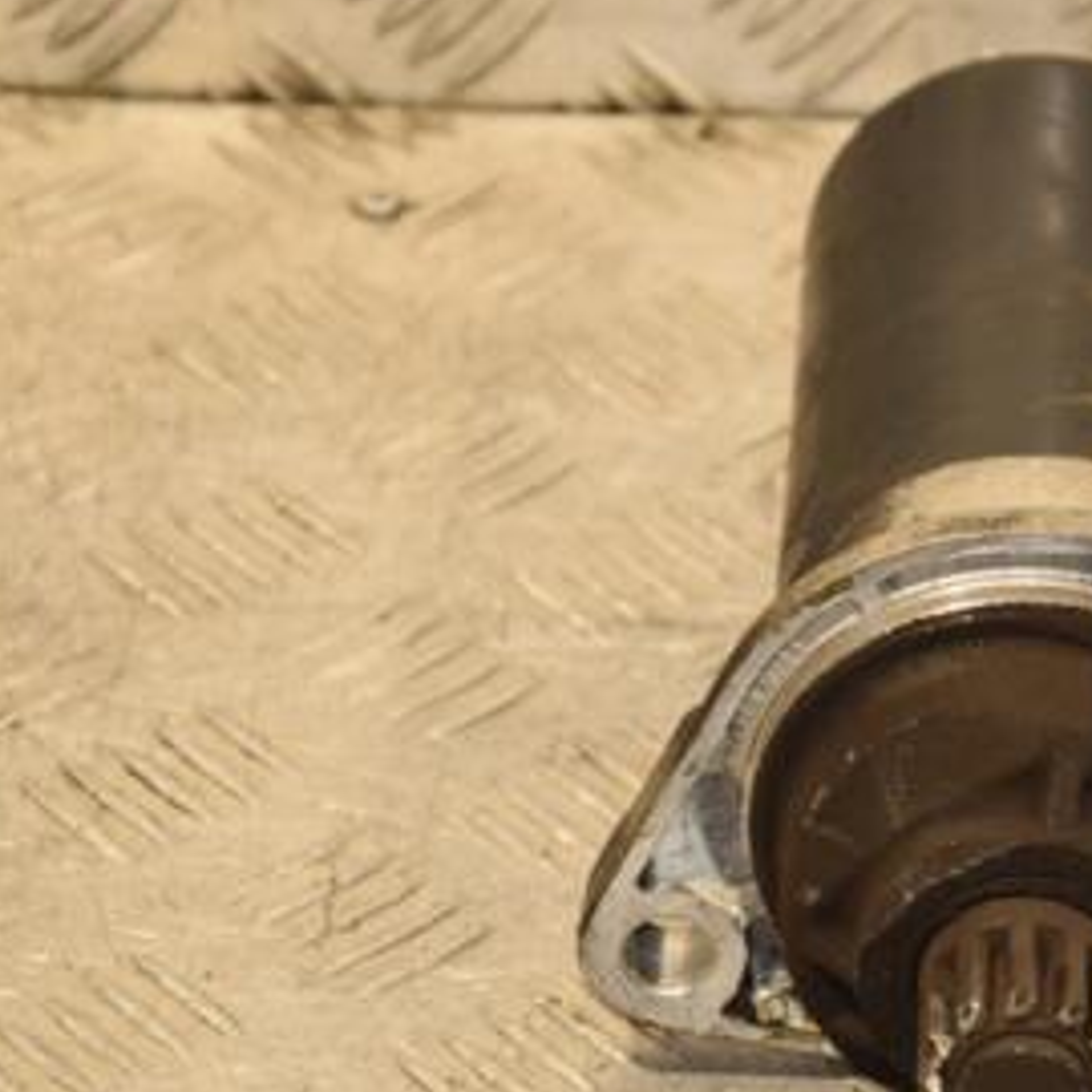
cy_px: 550
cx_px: 1064
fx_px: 7067
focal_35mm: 198
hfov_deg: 8.8
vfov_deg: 8.8
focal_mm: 70
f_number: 5.3
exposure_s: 1/125
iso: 800
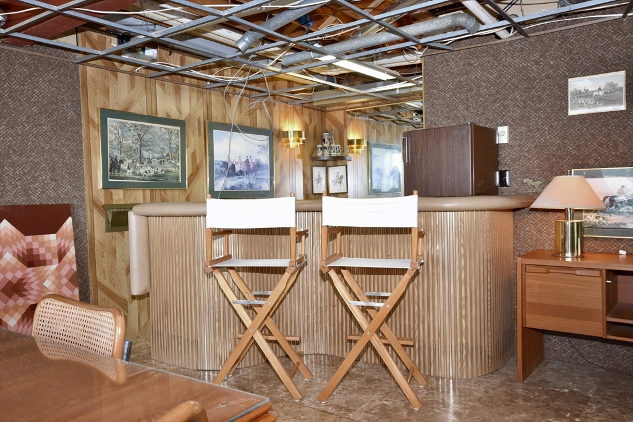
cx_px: 316
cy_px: 211
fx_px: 528
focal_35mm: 30
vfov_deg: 43.6
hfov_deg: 61.9
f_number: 5.6
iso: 1250
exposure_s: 1/60
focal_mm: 20
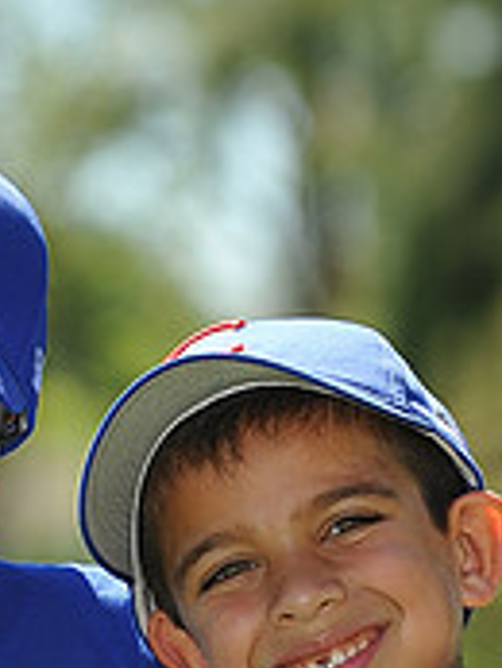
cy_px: 904
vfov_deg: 4.0
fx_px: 9637
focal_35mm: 499
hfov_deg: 3.0
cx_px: -19
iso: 200
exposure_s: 1/400
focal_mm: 155
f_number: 5.6
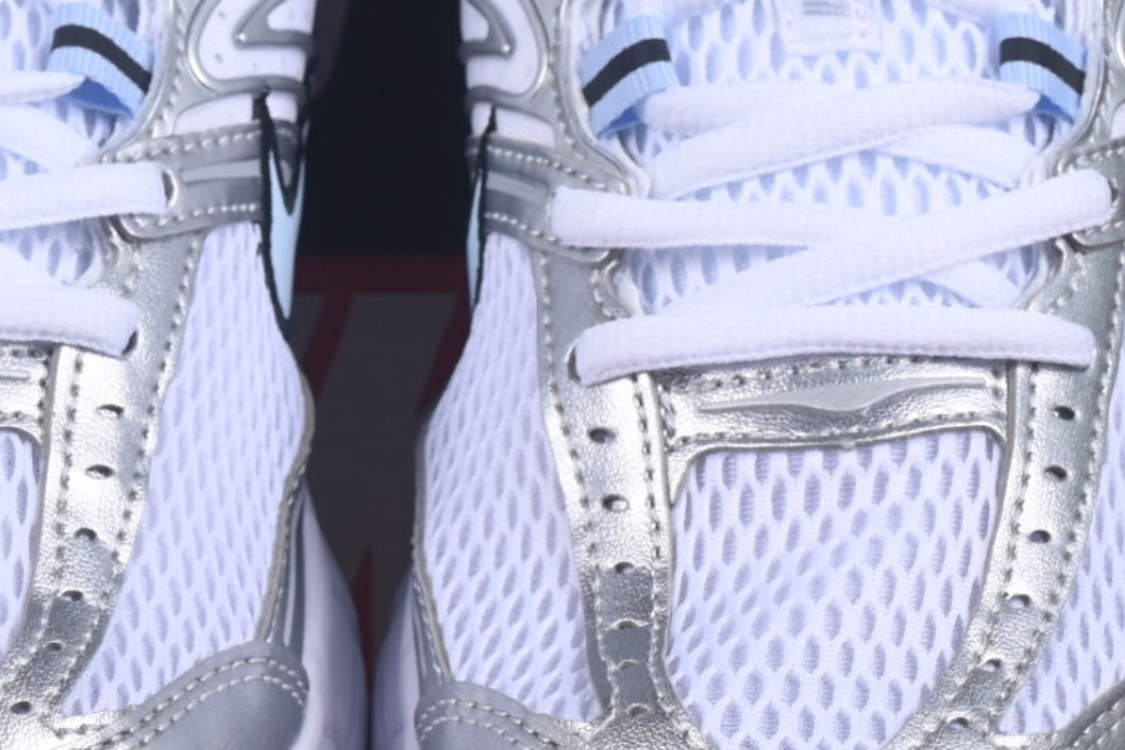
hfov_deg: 8.2
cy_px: 315
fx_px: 7843
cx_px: 401
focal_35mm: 251
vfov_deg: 5.5
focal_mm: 50
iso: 160
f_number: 8
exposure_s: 1/80
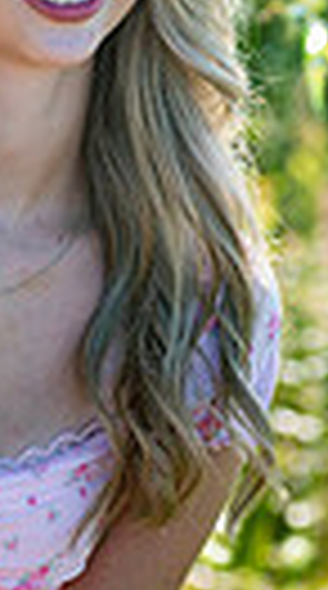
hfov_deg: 3.2
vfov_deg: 5.7
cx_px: -67
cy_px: 414
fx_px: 5902
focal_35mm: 379
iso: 160
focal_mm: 105
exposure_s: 1/500
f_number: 4
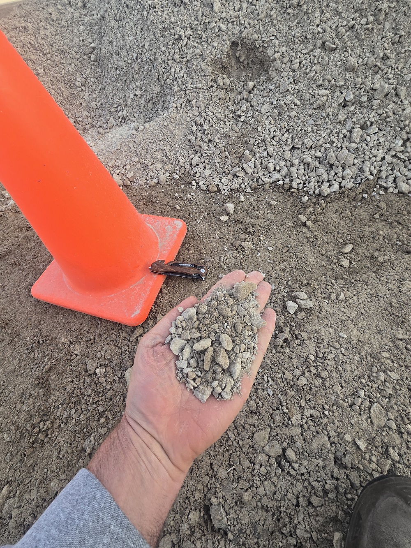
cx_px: 206
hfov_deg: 89.9
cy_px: 274
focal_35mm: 13
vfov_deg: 106.2
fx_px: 206
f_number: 2.2
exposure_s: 1/284
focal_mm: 2.2
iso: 50
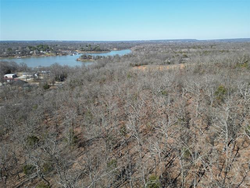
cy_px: 94
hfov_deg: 71.6
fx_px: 173
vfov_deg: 56.8
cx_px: 125
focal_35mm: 24
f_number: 1.7
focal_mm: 6.72
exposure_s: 1/2500
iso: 130
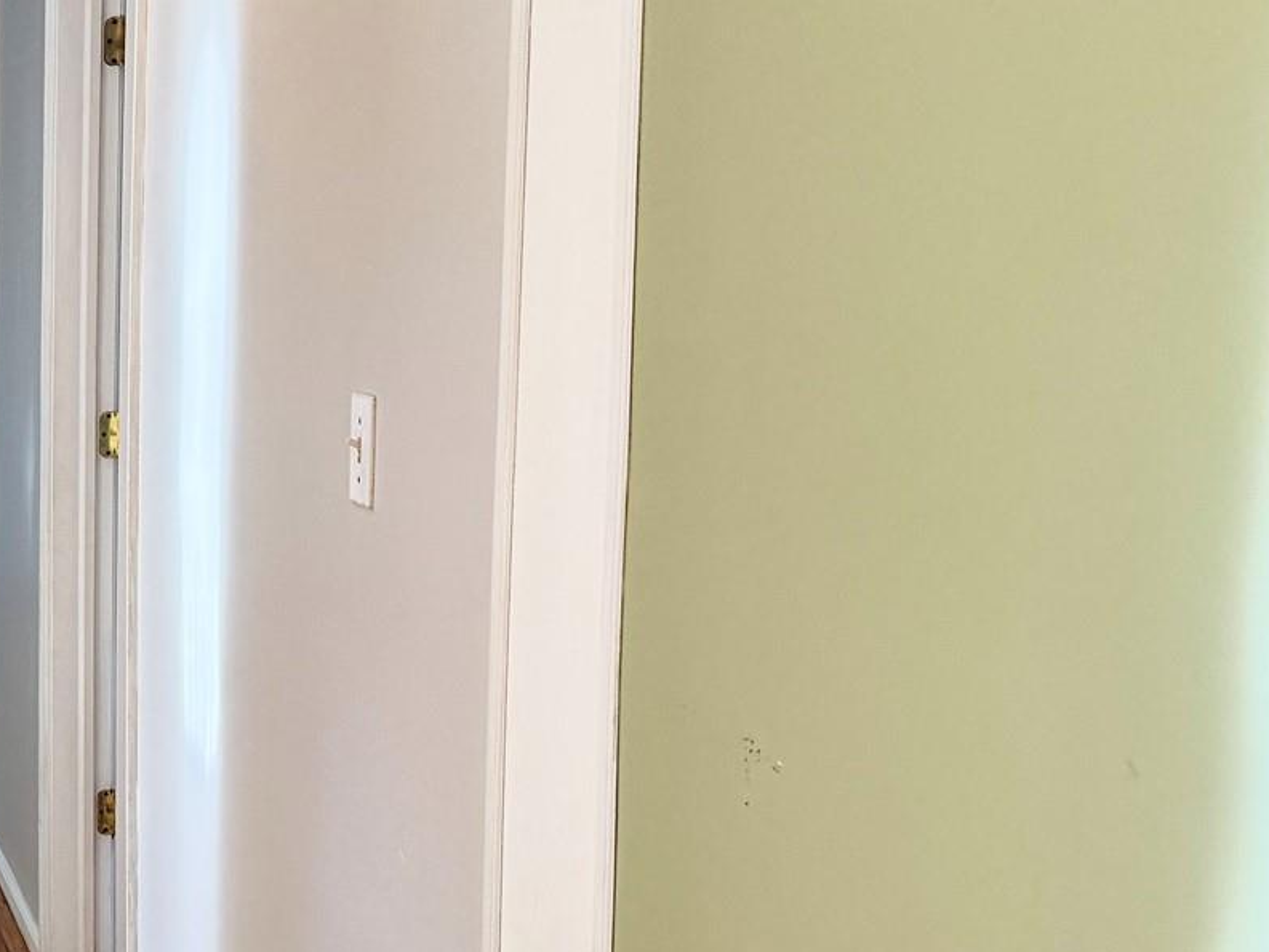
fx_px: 2273
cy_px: 474
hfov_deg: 27.1
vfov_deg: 23.7
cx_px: -302
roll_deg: +0.5
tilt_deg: -5.9
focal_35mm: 62
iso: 200
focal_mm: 6.76
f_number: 1.78
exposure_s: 1/209
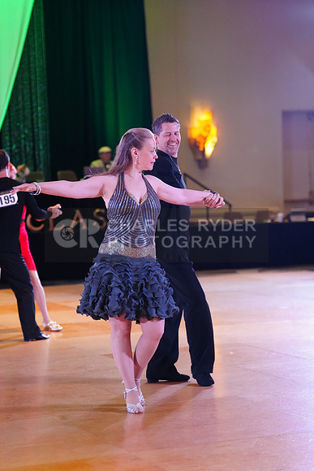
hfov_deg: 14.3
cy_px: 236
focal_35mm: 96
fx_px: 1255
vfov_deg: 21.2
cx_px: 157
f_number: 2.8
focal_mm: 96
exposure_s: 1/400
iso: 5000
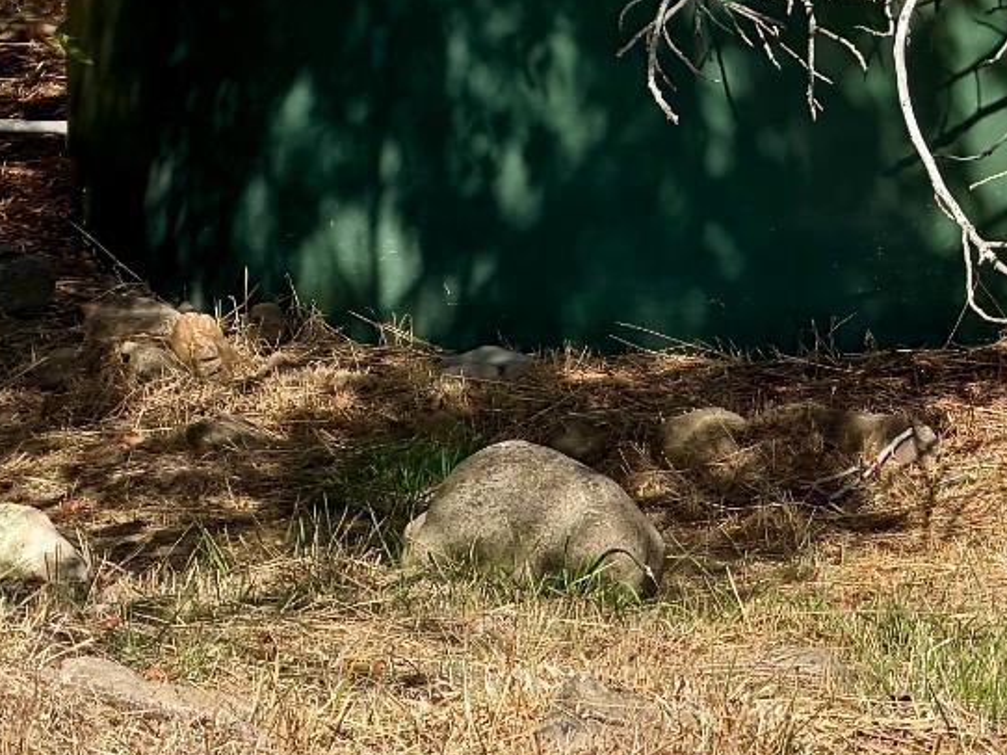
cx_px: 1078
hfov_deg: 7.1
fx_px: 8055
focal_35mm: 277
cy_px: 12
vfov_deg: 5.4
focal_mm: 16.89
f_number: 2.8
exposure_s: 1/638
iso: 40
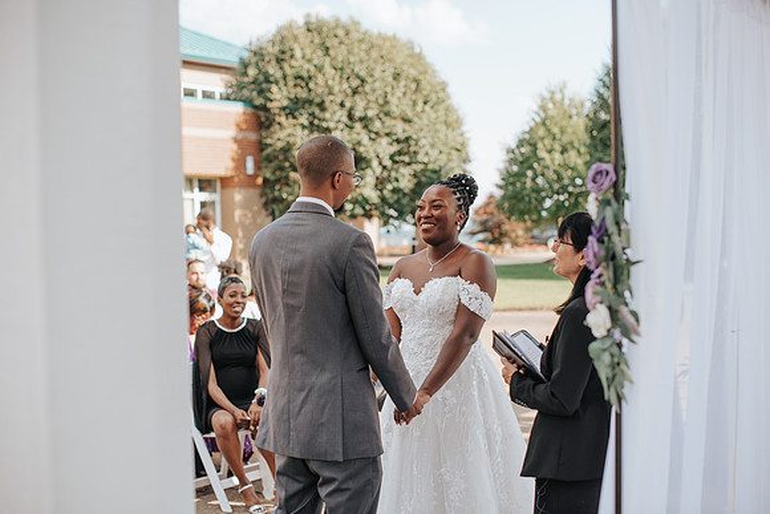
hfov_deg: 39.6
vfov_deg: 27.0
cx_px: 385
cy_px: 257
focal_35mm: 50
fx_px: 1070
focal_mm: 50
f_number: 2.5
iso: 200
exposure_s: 1/1600
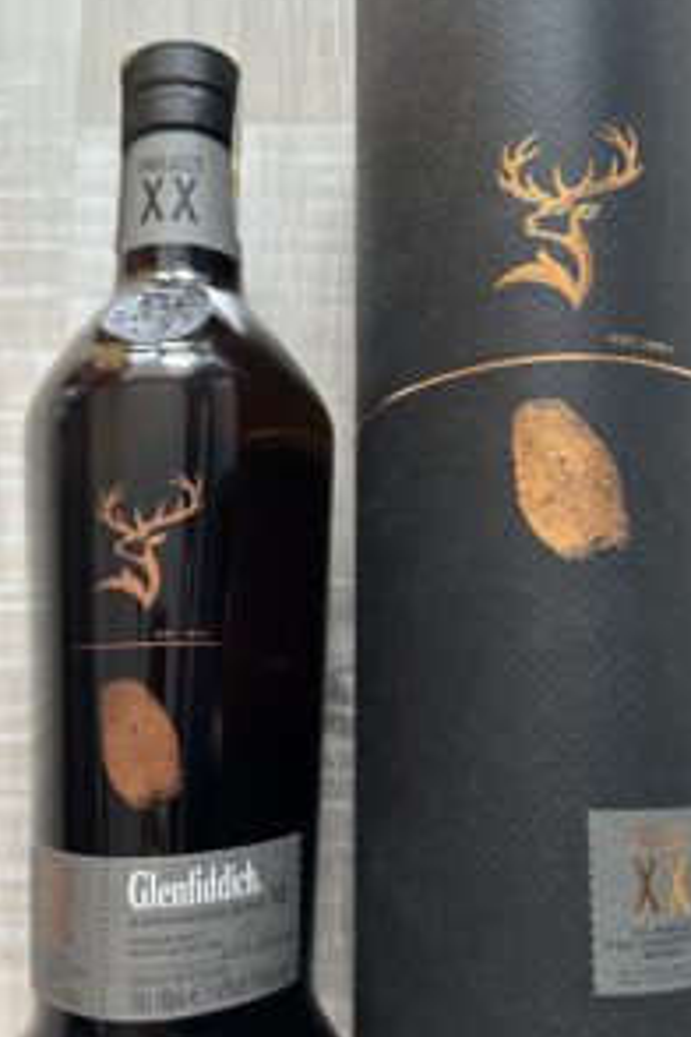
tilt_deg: -78.5
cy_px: 508
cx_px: 384
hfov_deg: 38.8
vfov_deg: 55.8
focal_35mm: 34
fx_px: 979
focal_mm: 6.86
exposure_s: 1/60
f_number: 1.78
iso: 320
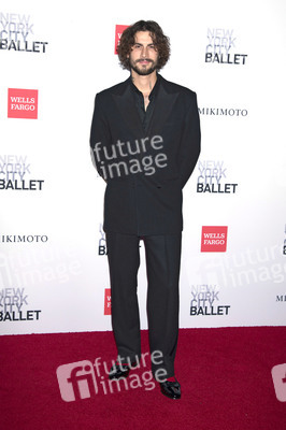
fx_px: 477
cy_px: 215
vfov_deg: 48.5
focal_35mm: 40
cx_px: 143
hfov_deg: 33.3
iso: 640
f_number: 5.6
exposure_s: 1/200
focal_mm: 40
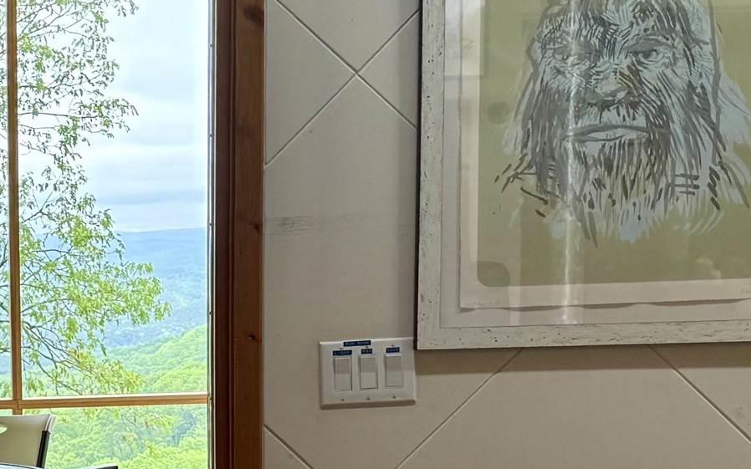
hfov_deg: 21.1
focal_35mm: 87
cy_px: 451
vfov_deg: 14.8
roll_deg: +2.2
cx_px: -288
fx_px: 1780
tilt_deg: -5.9
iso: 100
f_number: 1.78
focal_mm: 6.76
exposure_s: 1/361
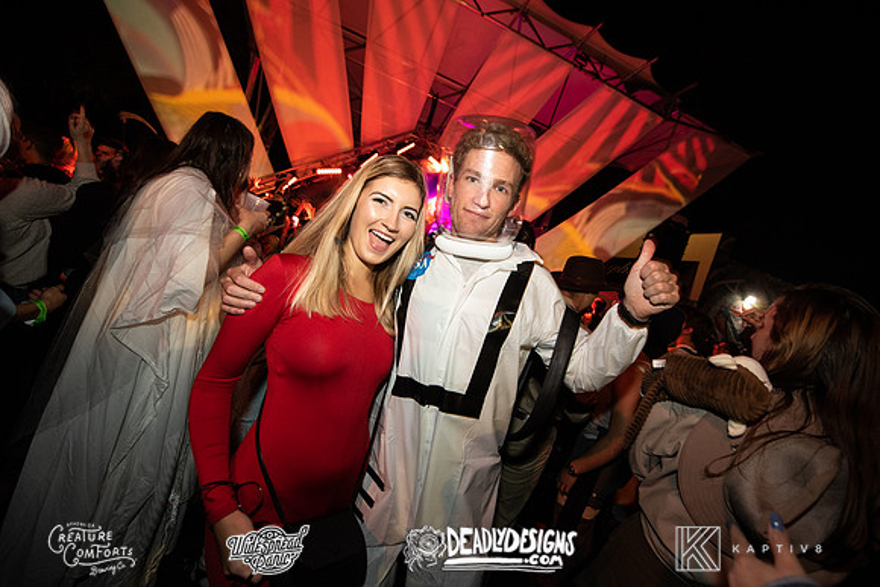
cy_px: 294
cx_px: 440
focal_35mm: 14
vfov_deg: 81.2
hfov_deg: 104.2
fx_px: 342
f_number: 3.5
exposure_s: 1/60
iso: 2000
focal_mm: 14
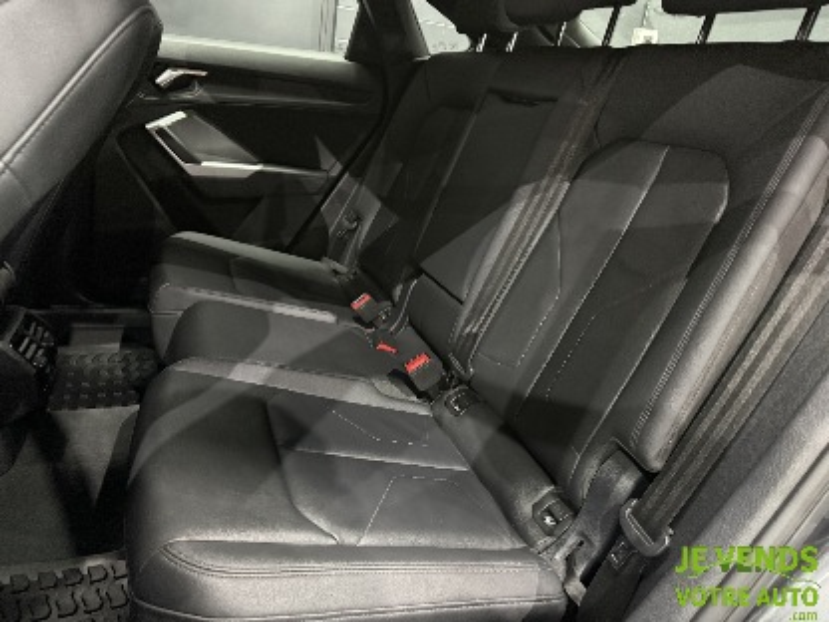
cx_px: 414
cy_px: 311
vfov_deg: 56.8
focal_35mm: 24
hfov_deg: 71.6
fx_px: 575
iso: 1000
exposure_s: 1/25
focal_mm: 6.76
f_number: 1.78
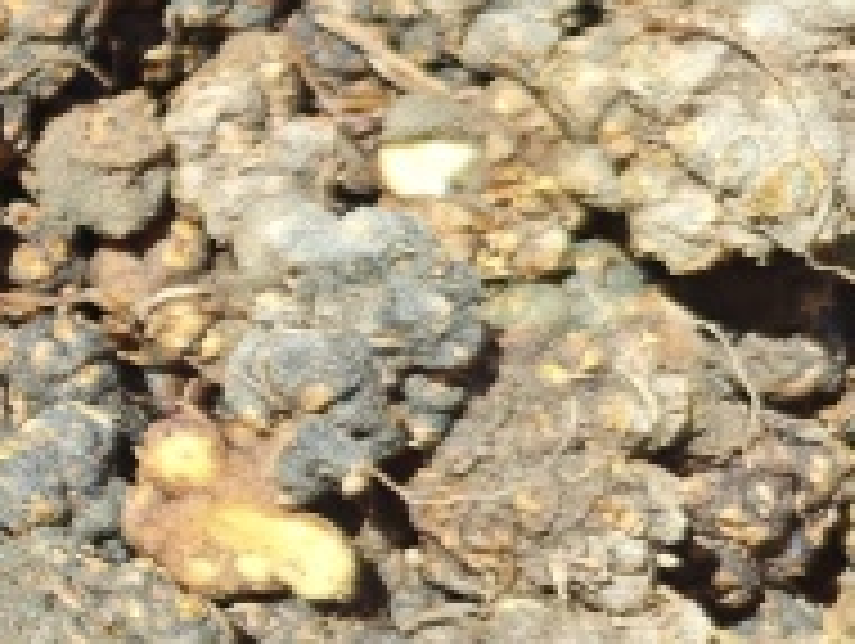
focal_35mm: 101
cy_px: 266
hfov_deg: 15.9
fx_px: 2498
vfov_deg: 14.7
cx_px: -783
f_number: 1.6
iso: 50
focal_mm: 5.84
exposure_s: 1/414
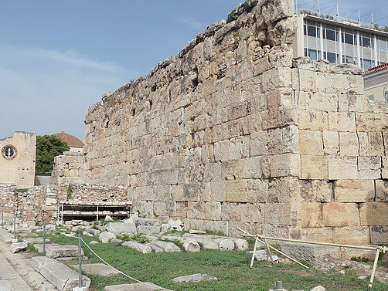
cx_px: 177
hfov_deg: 46.7
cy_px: 149
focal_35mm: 40
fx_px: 449
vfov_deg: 36.0
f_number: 3.3
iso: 200
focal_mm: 8.8
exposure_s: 1/2500
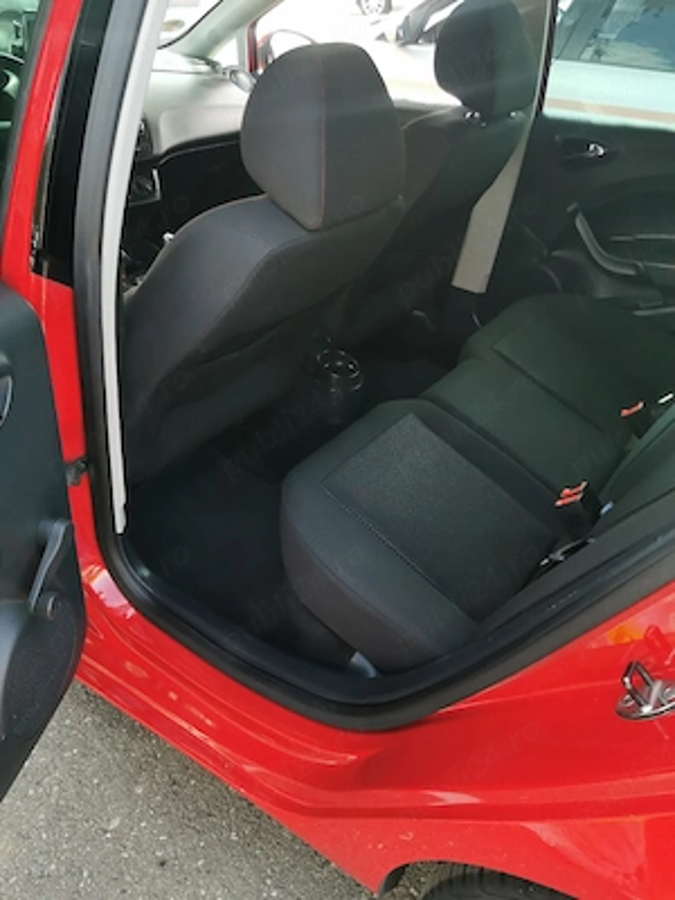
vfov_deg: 65.3
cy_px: 450
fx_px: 702
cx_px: 338
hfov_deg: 51.4
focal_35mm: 27
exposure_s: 1/714
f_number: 1.6
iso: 160
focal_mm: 5.56
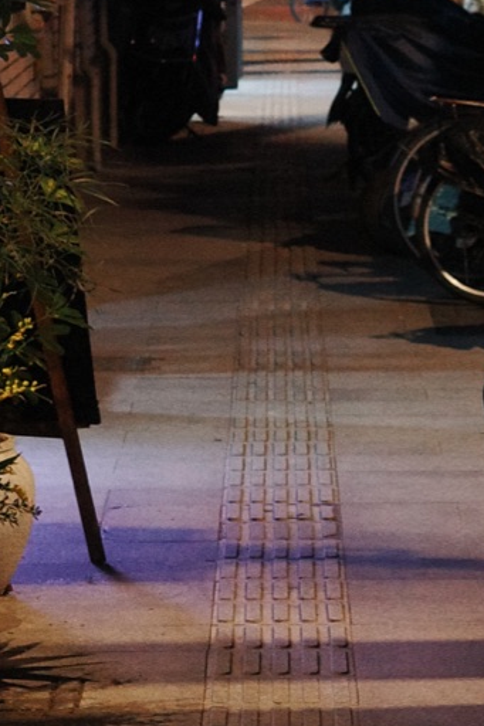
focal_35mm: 125
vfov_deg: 15.1
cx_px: 666
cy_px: -384
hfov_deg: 10.7
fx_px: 2522
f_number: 2.8
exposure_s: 1/40
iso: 1600
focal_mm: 26
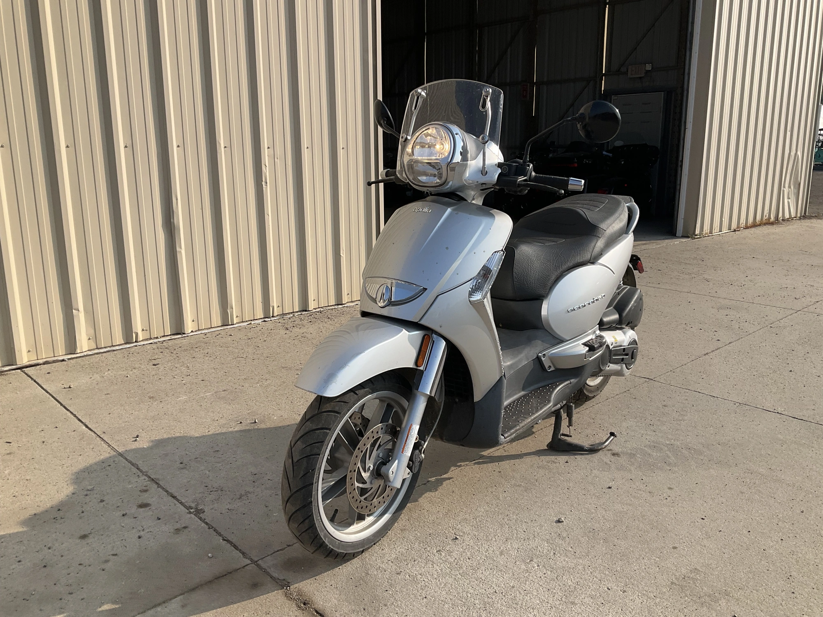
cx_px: 412
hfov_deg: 61.7
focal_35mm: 29
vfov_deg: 48.2
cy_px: 308
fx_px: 689
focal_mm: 3
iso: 25
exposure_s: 1/1675
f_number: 1.8
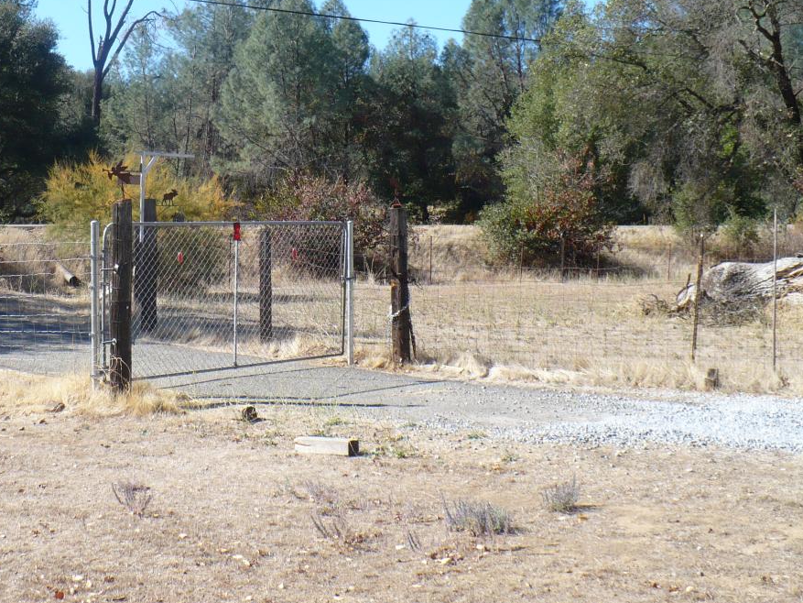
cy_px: 265
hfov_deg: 35.0
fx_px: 1253
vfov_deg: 27.0
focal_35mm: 54
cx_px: 236
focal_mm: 6.1
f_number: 2.8
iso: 100
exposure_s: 1/800
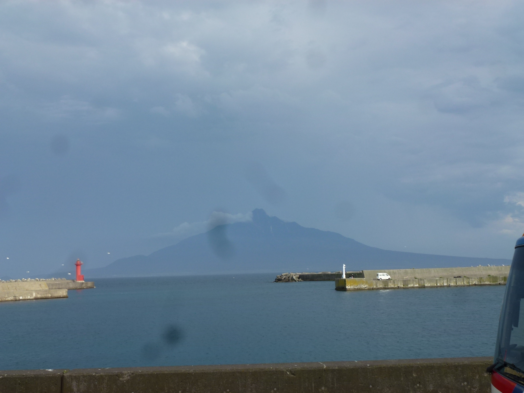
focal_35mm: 49
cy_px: 196
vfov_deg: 29.7
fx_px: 742
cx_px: 262
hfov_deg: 38.9
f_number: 4.1
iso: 100
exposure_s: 1/400
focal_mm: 8.7
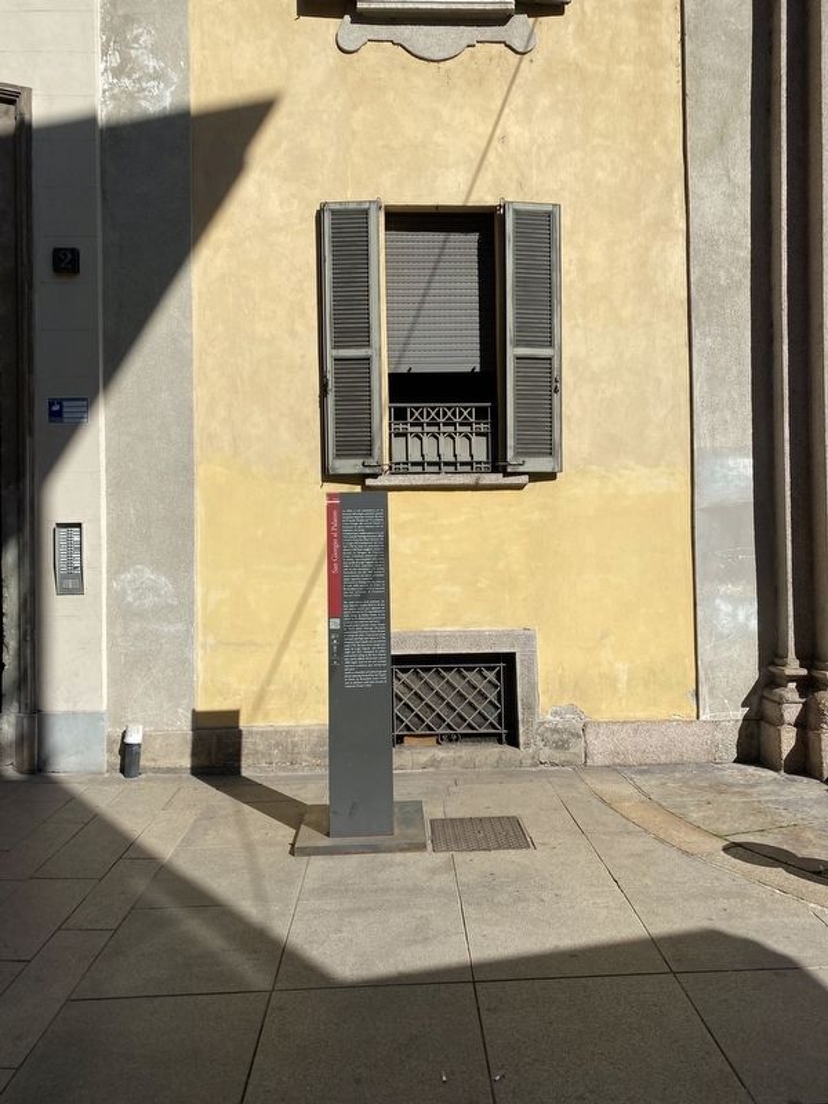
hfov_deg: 53.1
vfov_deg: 67.3
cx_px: 414
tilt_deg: +1.6
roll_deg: +2.1
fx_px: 829
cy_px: 552
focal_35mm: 26
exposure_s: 1/4444
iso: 32
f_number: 1.8
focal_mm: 4.25
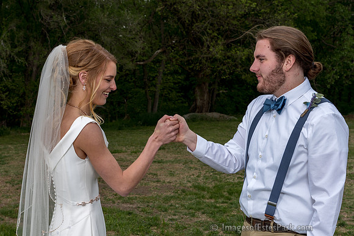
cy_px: 118
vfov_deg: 37.9
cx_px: 177
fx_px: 344
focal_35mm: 35
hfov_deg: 54.4
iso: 100
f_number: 6.3
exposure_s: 1/125
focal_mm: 35
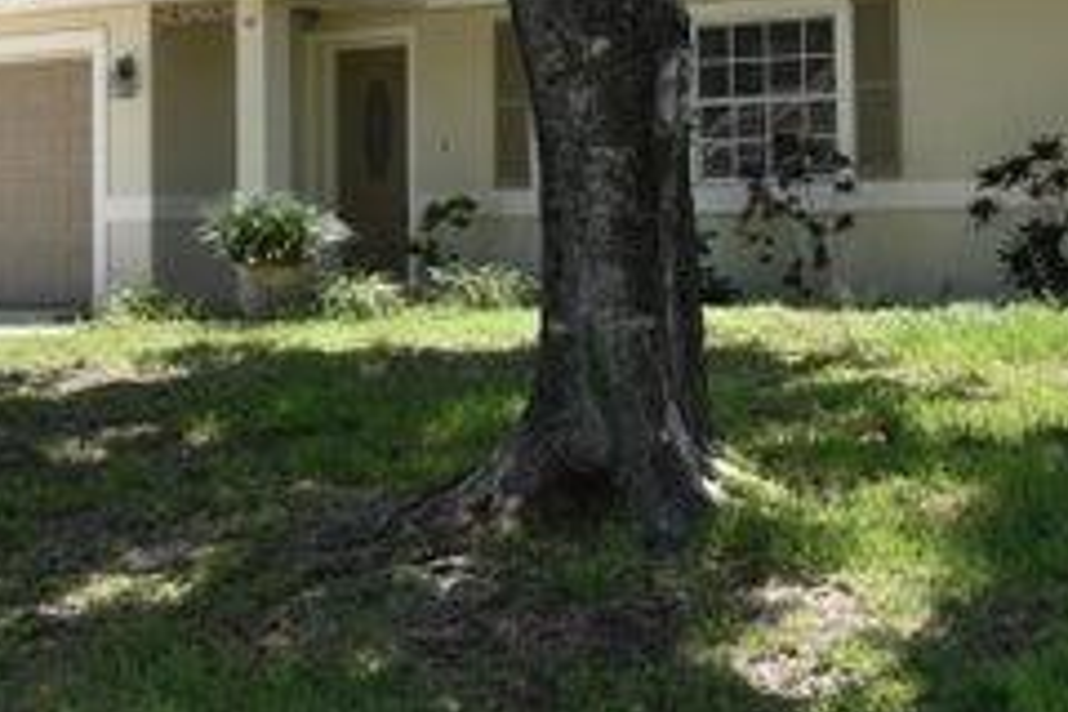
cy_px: 116
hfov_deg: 27.5
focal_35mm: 72
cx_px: 852
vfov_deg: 18.7
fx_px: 2136
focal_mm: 24
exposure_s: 1/160
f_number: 6.3
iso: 100
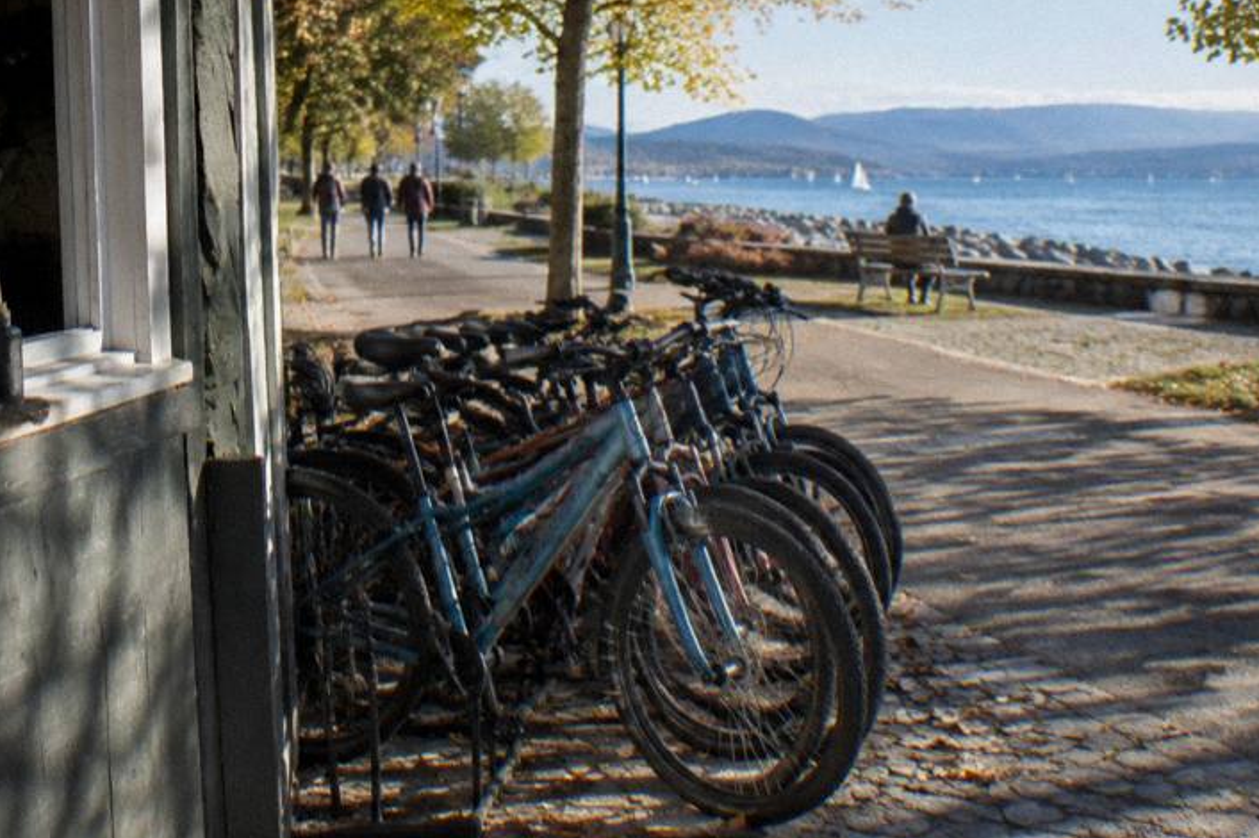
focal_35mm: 34
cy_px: 405
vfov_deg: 38.8
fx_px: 1188
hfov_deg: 55.7
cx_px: 685
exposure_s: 1/125
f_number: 9
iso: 200
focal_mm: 24
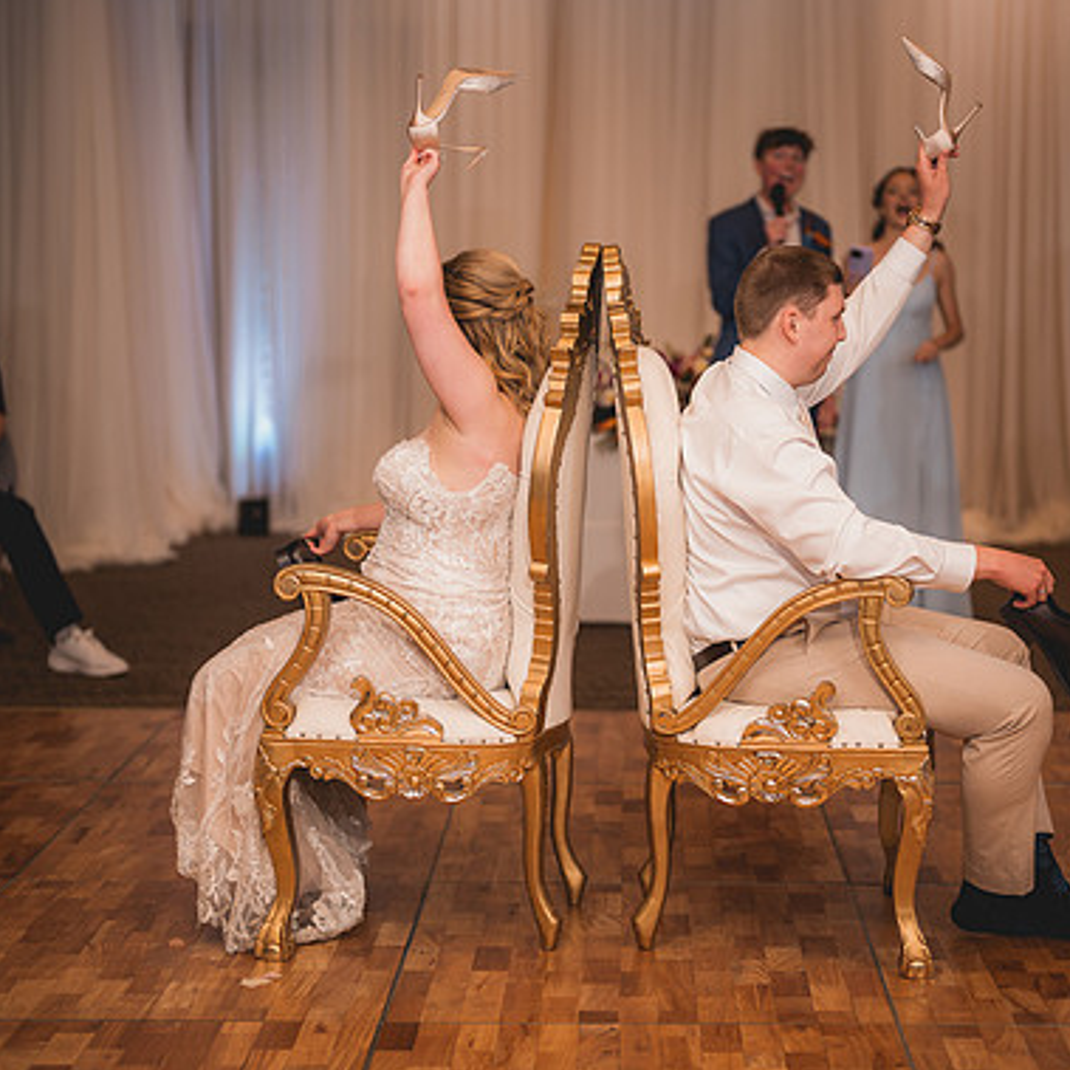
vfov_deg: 26.5
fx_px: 2273
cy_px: 541
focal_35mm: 65
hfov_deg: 26.5
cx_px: 604
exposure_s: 1/250
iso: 80
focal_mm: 50
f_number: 1.2
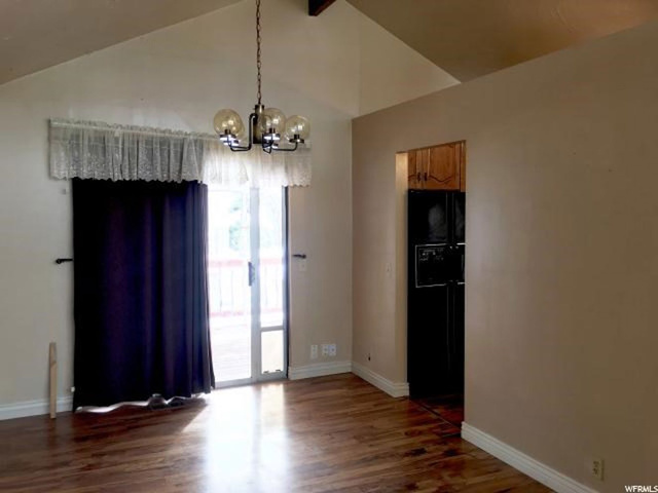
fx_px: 551
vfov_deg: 48.2
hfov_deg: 61.7
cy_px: 246
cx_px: 329
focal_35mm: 29
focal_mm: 4.15
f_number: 2.2
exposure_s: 1/30
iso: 32
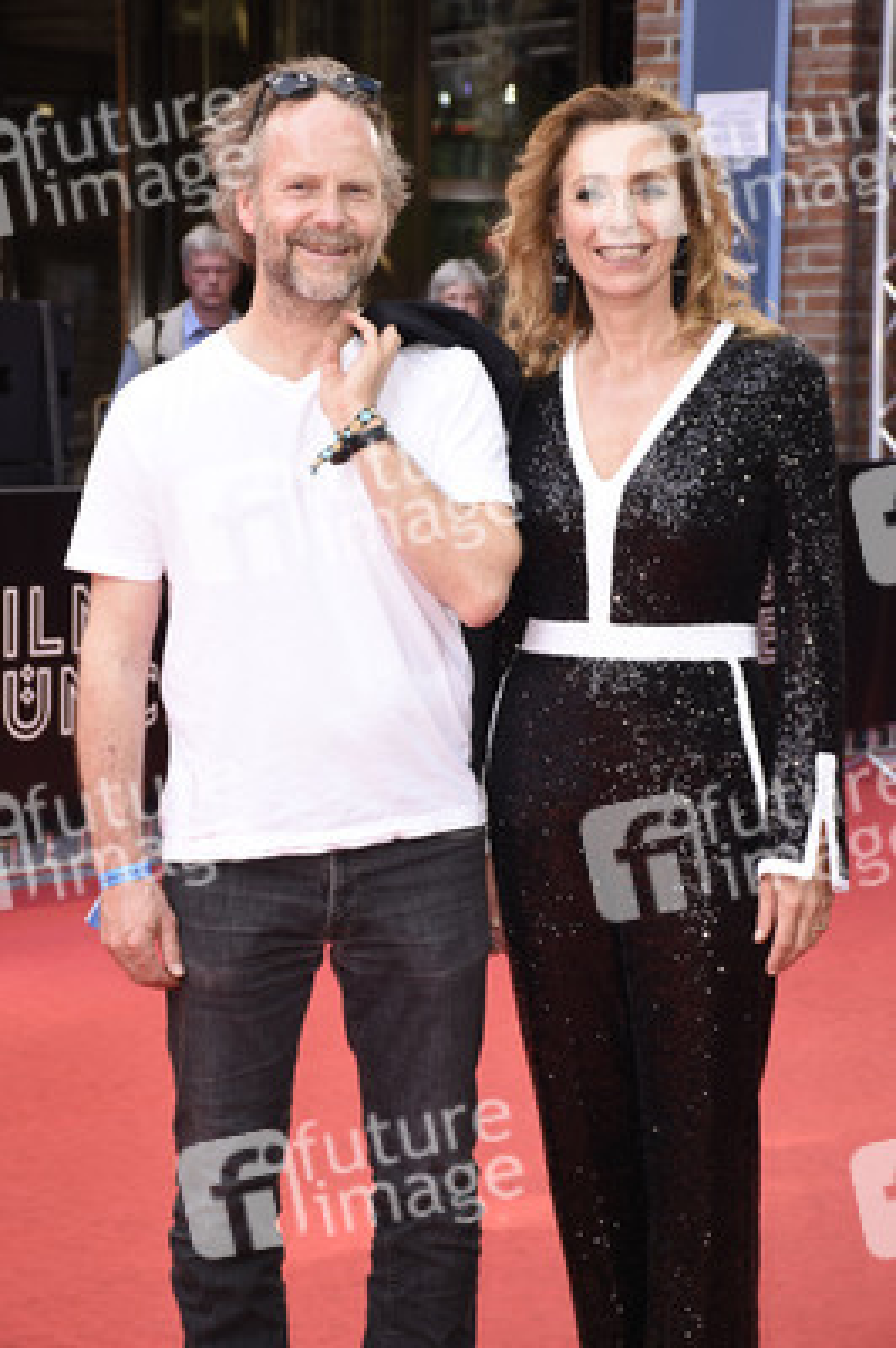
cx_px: 448
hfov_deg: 14.7
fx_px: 3478
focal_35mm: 93
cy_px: 674
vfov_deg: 21.9
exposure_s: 1/125
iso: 200
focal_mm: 62
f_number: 6.3
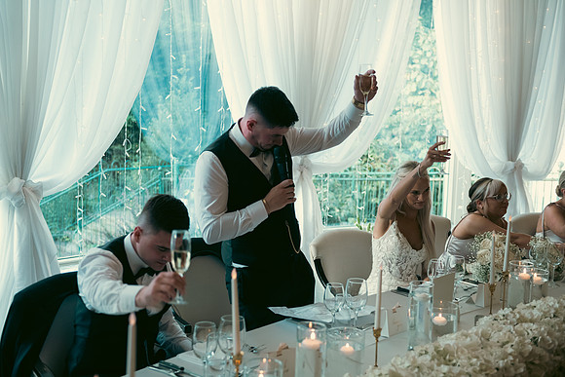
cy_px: 188
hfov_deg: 41.1
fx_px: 753
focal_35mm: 48
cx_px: 282
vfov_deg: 28.1
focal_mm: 48
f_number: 3.5
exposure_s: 1/160
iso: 400
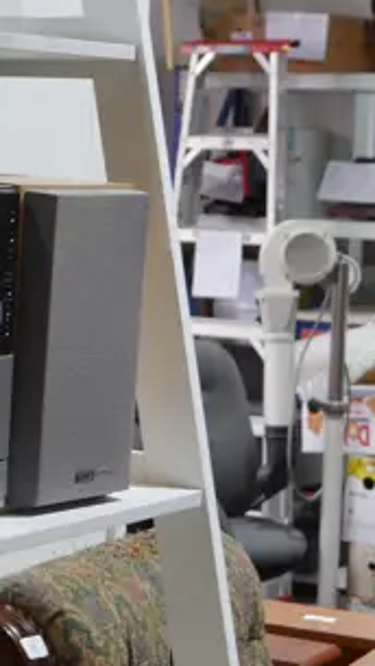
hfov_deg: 9.4
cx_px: -226
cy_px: 272
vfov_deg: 17.3
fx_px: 2193
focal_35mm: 124
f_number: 4
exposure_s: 1/60
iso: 200
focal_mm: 17
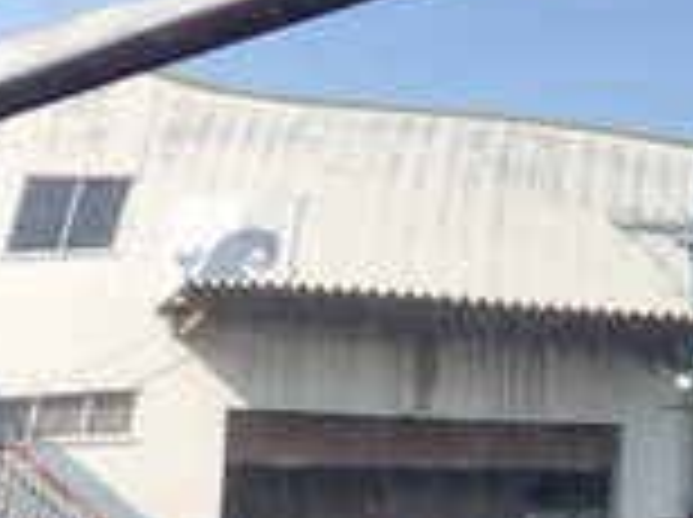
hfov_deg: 16.6
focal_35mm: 117
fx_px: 2339
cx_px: 666
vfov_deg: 12.5
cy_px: 518
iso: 100
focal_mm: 5.4
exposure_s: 1/100
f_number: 2.3
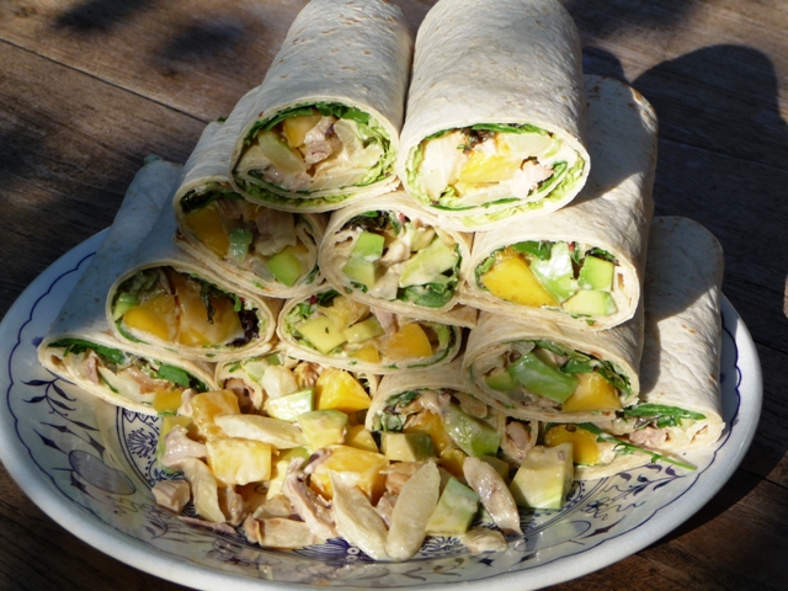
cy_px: 296
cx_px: 394
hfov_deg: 20.4
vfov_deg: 15.4
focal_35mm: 96
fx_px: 2185
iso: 100
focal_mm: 16.3
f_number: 4.7
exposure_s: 1/500
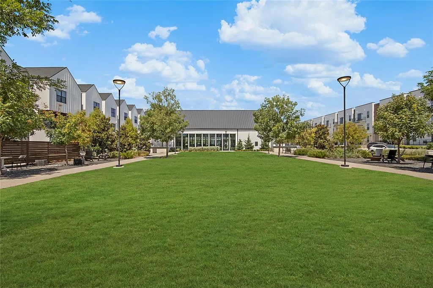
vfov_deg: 73.7
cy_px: 144
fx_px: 192
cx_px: 216
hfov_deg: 96.8
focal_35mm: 16
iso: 100
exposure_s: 1/500
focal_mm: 11
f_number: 8
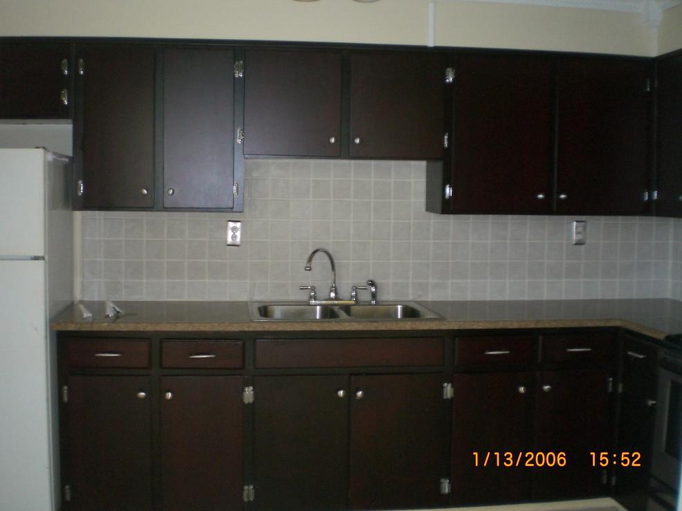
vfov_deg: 37.7
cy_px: 256
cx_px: 341
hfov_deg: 49.0
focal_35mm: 38
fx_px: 748
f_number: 3.1
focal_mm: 6.3
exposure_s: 1/30
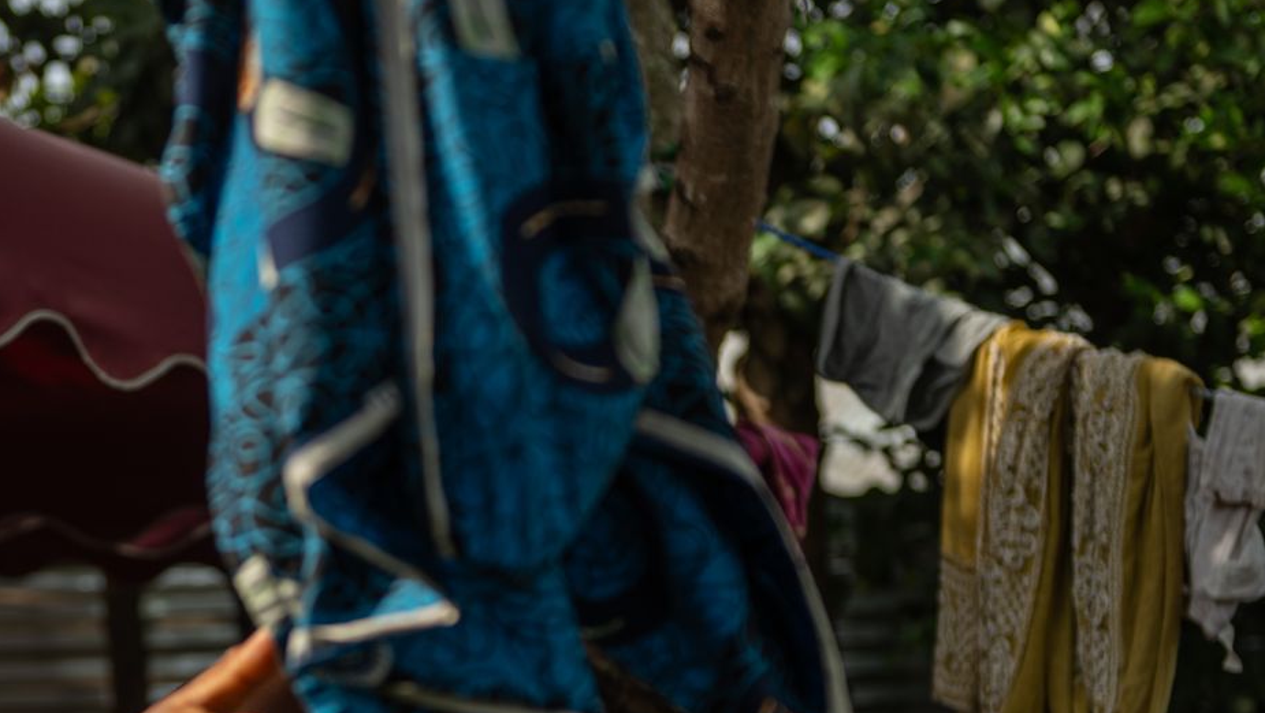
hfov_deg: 20.7
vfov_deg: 11.8
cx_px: 280
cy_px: 677
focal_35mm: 102
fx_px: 3422
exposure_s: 1/400
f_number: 2.8
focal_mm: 44
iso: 64
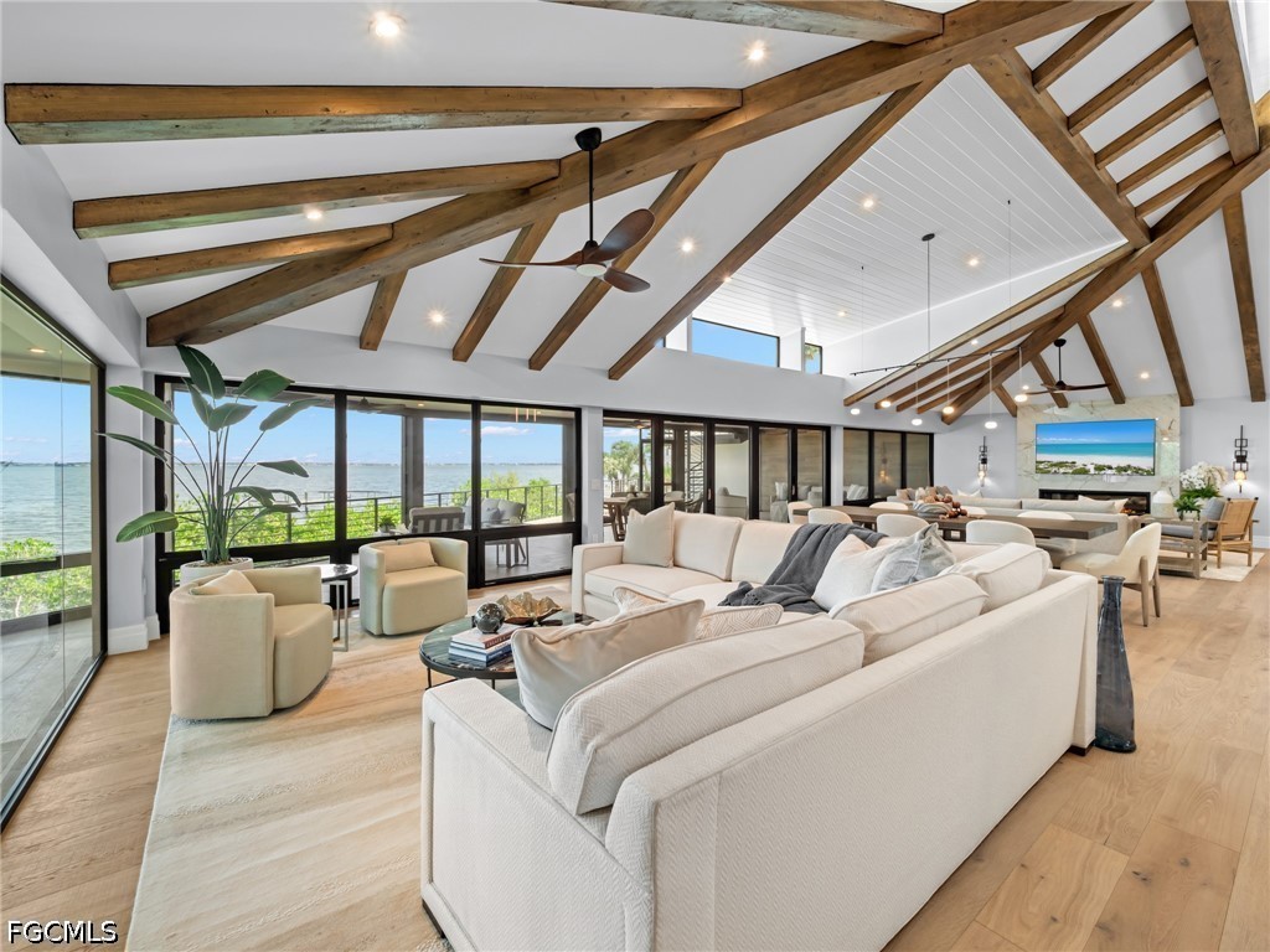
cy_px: 476
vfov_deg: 85.7
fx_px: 514
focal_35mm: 14
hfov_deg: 102.1
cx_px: 635
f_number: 7.1
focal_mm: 7
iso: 200
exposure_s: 1/6
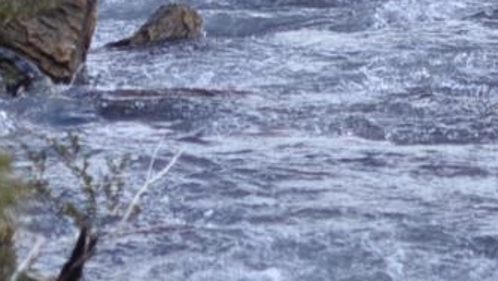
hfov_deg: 7.6
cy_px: -468
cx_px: 168
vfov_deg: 4.2
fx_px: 3747
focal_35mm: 284
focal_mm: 35
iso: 250
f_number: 1.8
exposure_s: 1/2500
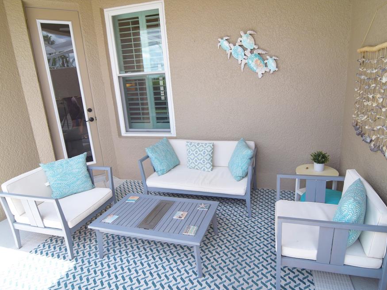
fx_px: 207
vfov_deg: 69.9
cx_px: 212
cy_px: 149
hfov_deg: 85.8
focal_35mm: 19
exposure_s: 1/160
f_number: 6.3
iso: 400
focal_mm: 11
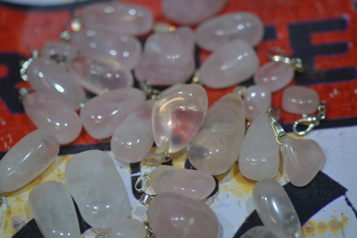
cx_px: 178
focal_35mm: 158
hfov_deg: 13.0
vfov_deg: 8.7
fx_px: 1562
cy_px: 119
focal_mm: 105
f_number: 3.3
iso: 560
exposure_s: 1/125
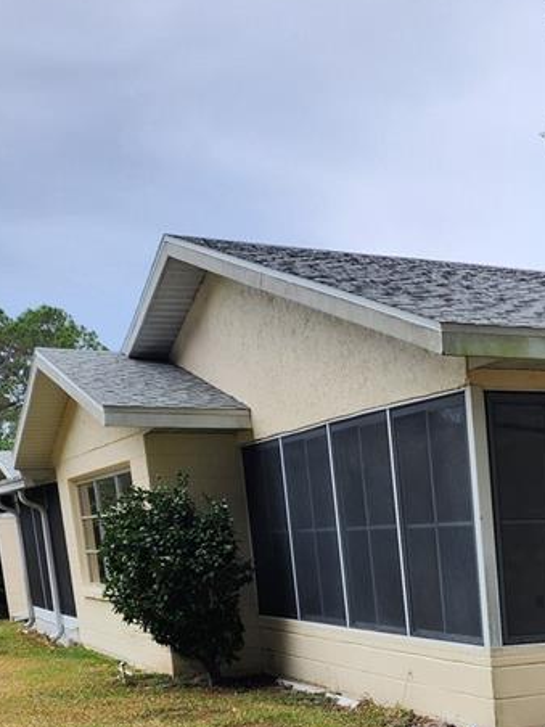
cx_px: 686
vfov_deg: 28.5
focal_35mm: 61
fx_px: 1281
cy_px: 814
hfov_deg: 21.9
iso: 16
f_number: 1.8
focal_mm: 6.4
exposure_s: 1/180
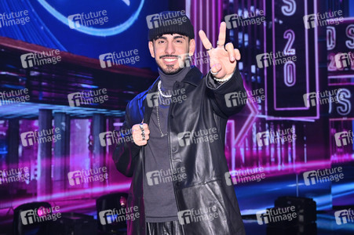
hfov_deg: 46.4
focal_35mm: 42
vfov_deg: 31.8
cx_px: 177
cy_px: 118
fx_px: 413
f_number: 4.5
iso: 640
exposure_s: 1/200
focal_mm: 42
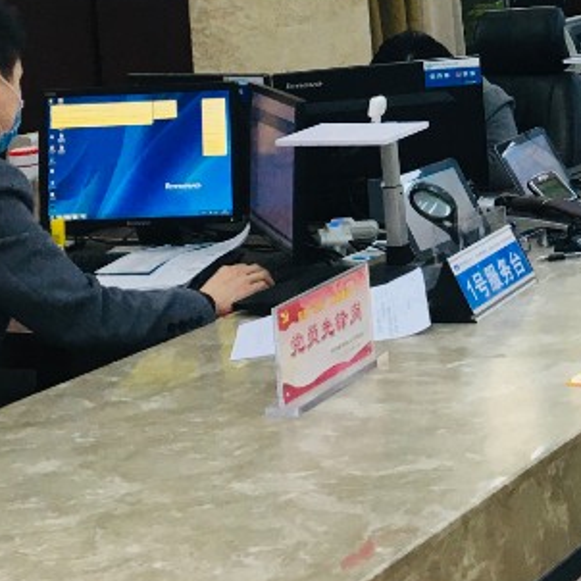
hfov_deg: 18.9
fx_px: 1652
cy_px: -90
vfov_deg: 19.0
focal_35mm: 87
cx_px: 687
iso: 50
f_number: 2.2
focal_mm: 4.15
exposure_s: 1/33
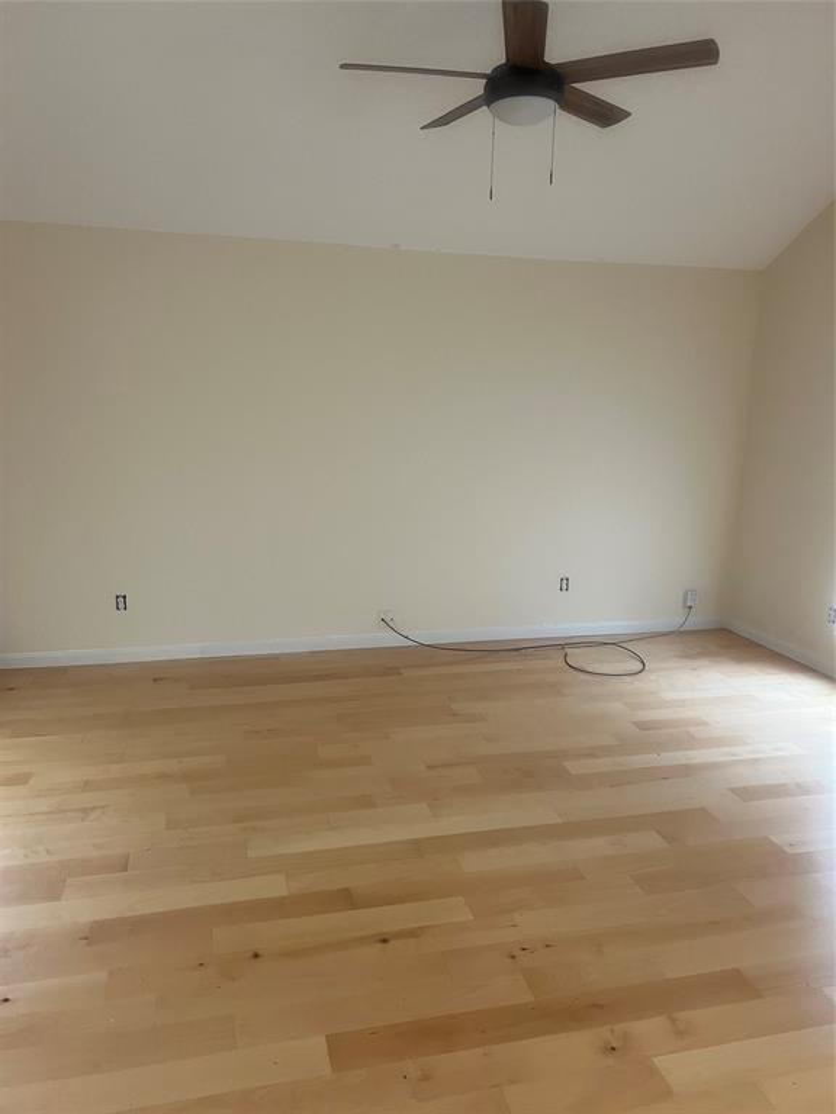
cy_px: 557
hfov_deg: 53.1
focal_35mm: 26
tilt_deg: -9.2
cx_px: 418
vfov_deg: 67.3
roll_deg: -1.5
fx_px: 837
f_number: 1.5
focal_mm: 5.7
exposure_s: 1/60
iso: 200
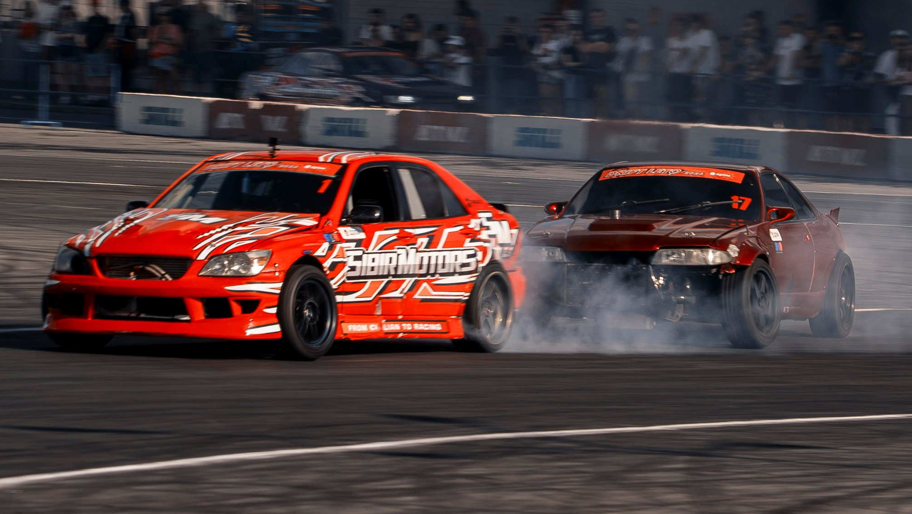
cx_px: 552
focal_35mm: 417
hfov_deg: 5.2
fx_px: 10086
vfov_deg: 2.9
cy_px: 246
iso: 100
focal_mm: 135
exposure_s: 1/125
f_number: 10
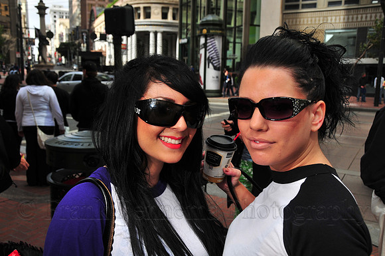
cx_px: 192
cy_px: 128
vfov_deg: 39.9
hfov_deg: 57.3
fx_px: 352
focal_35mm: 33
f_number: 5.6
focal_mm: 22
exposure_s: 1/500
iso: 200
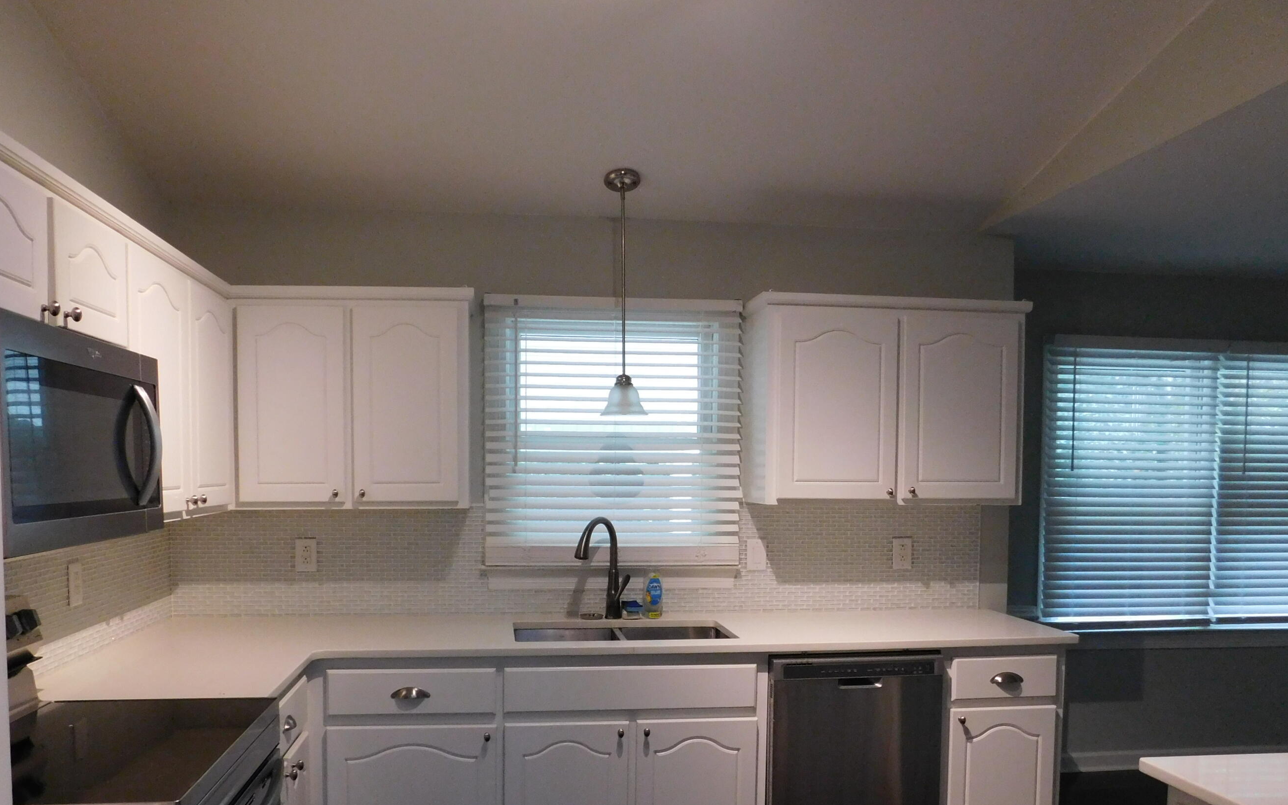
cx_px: 612
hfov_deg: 66.4
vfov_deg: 44.0
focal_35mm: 28
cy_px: 526
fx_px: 983
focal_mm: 4
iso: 400
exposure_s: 1/30
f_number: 3
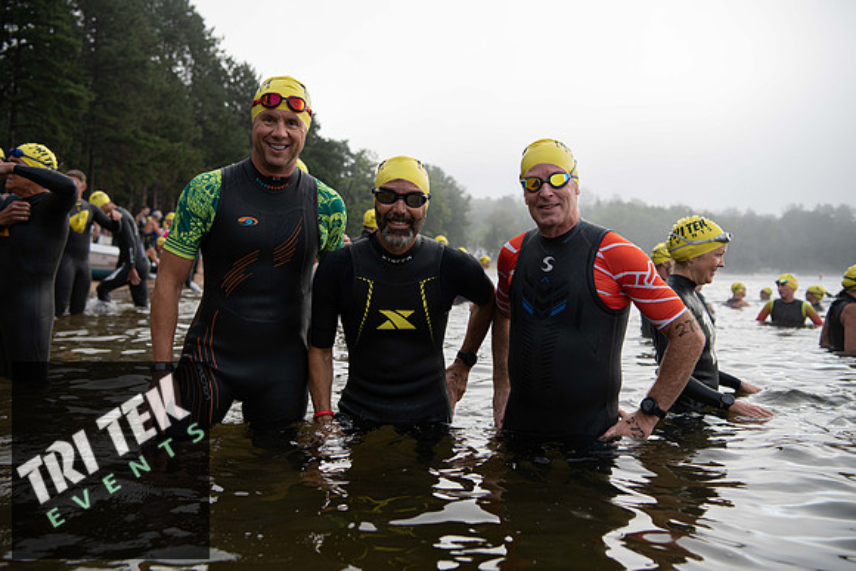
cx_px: 428
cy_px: 286
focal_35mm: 40
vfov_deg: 33.4
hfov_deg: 48.4
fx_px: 951
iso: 250
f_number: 4
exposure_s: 1/1000
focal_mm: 40
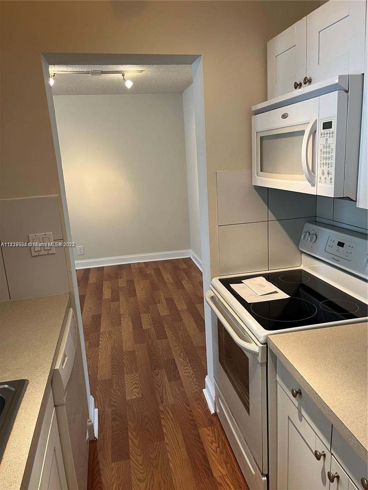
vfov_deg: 67.3
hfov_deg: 53.1
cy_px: 245
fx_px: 369
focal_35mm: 26
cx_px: 184
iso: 80
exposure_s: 1/60
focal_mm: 5.1
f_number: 1.6
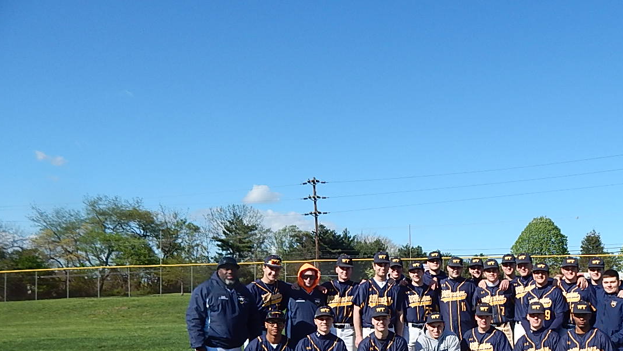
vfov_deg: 31.2
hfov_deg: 53.0
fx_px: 595
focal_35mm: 36
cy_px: 319
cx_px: 463
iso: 125
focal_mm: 4
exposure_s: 1/500
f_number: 6
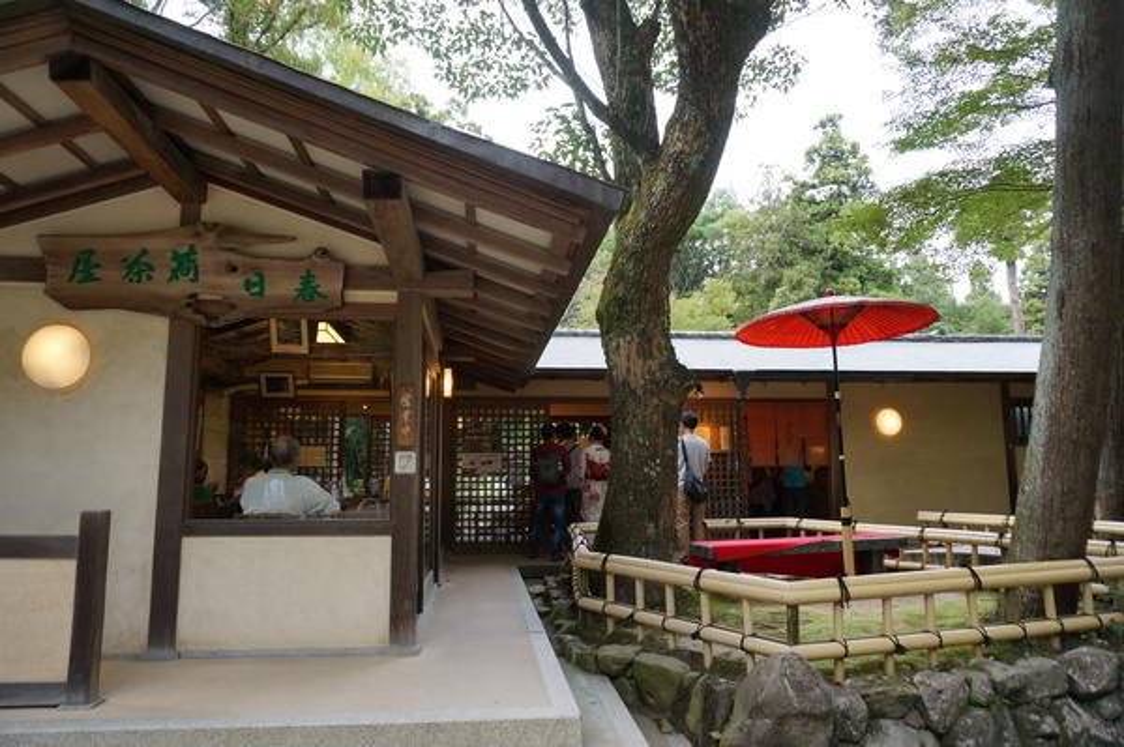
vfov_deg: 53.1
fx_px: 749
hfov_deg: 73.8
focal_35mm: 24
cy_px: 374
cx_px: 562
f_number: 4
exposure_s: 1/60
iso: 100
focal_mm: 16
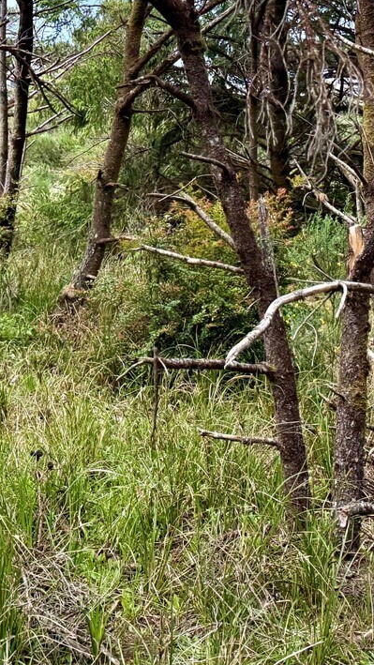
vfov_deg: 34.9
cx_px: 149
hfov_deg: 20.4
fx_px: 1040
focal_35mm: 59
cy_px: 186
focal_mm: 6.76
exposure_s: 1/1139
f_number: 1.78
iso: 100
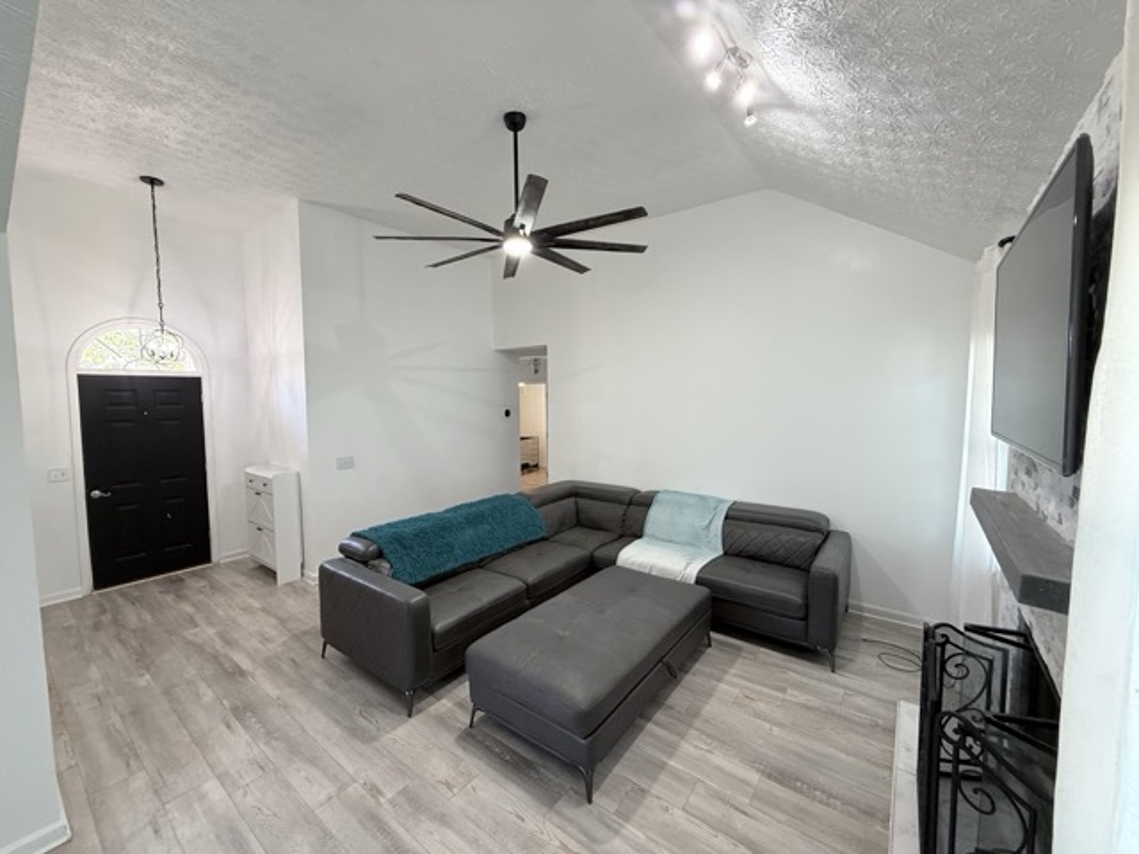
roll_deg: +0.4
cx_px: 570
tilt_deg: -3.4
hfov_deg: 102.1
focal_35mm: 14
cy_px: 427
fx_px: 461
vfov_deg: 85.7
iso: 200
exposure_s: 1/60
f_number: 2.2
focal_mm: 2.22
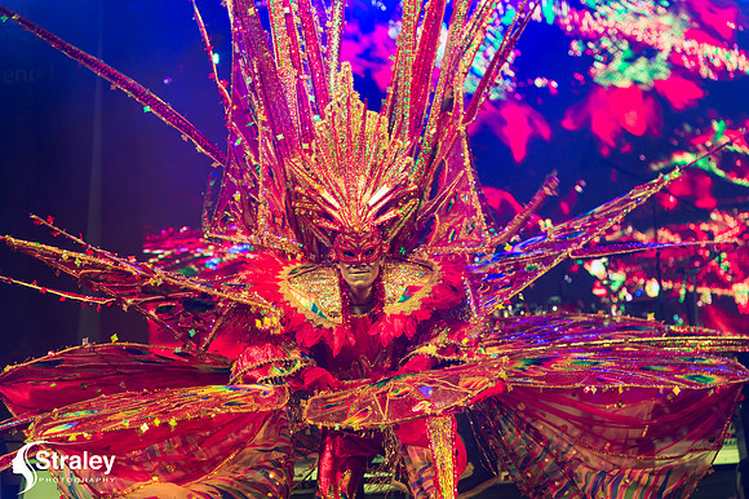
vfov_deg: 8.6
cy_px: 250
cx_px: 374
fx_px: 3327
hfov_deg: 12.8
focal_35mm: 160
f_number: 5.6
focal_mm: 160
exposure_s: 1/320
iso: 2500
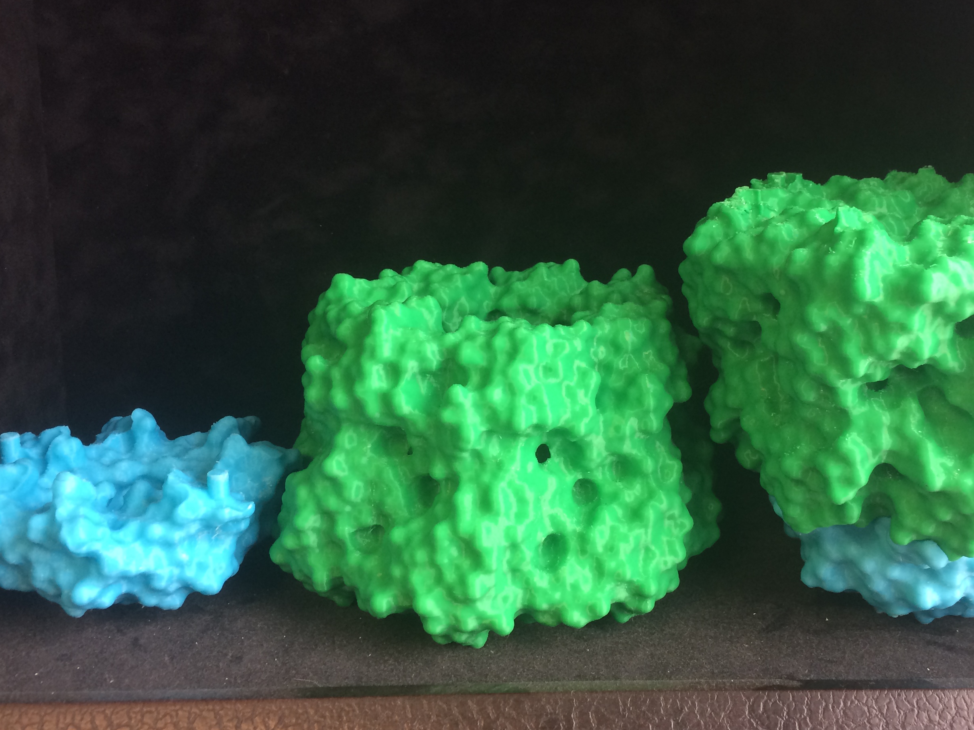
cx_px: 586
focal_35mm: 39
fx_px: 1097
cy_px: 271
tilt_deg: -8.1
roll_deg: -0.4
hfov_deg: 47.6
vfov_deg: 36.6
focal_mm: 4.15
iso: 80
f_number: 2.2
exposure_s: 1/30
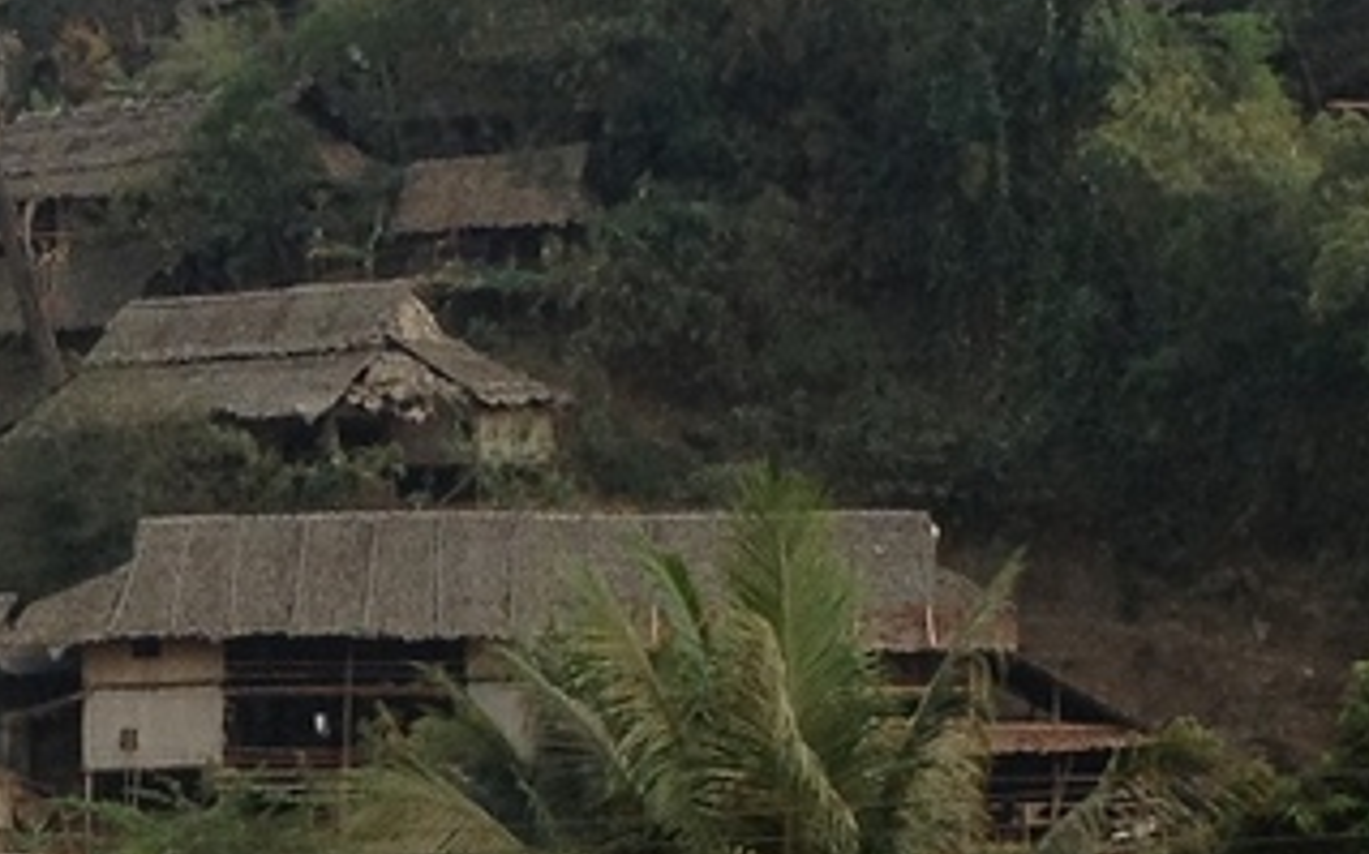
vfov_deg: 7.0
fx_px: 6936
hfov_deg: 11.2
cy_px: 1047
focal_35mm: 186
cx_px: 227
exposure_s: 1/323
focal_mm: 4.28
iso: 50
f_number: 2.4
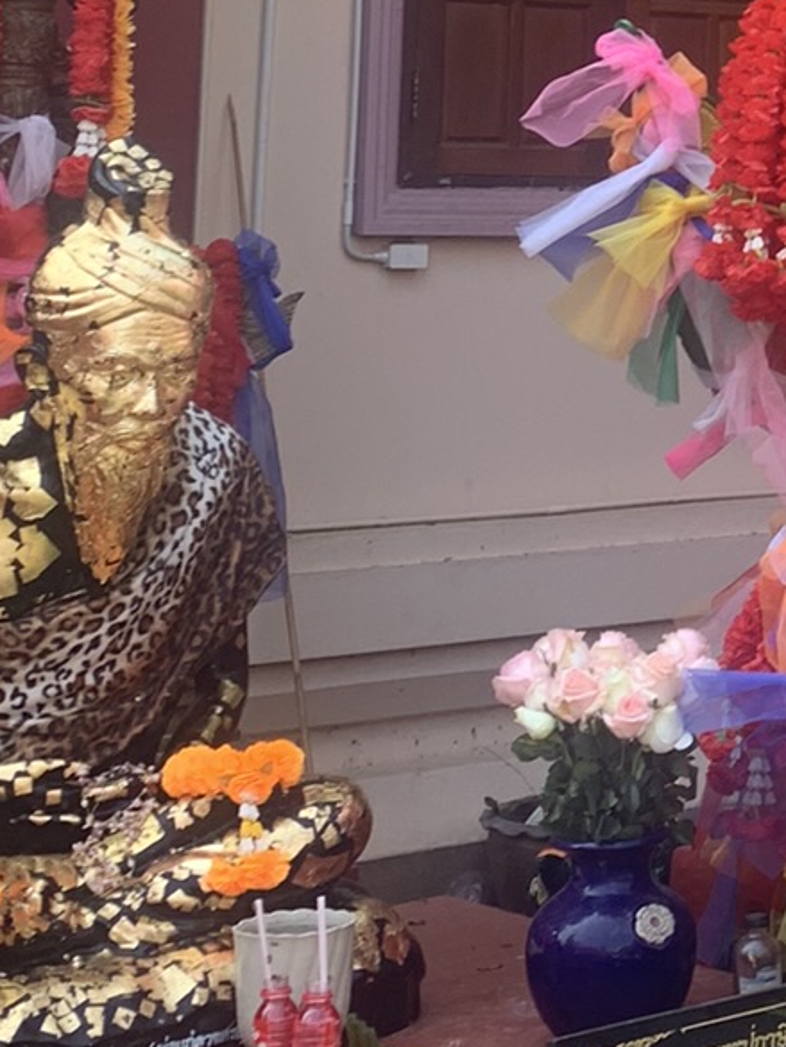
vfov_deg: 20.6
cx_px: 1223
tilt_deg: +8.6
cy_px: -77
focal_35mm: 91
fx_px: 2754
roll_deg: +0.5
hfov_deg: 14.9
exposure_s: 1/348
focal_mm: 4.25
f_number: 1.8
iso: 25
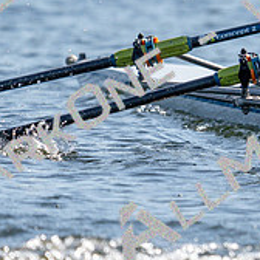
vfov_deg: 1.7
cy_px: 30
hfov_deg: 1.7
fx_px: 8744
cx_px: 433
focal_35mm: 1029
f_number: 6.3
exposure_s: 1/1600
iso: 250
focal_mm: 350
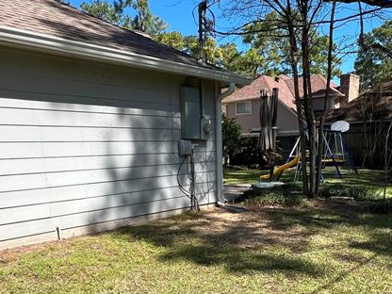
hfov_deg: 56.8
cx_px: 208
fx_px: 362
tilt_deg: -13.7
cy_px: 243
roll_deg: +1.8
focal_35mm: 32
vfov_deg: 41.9
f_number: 1.8
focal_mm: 1.57
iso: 32
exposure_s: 1/1468
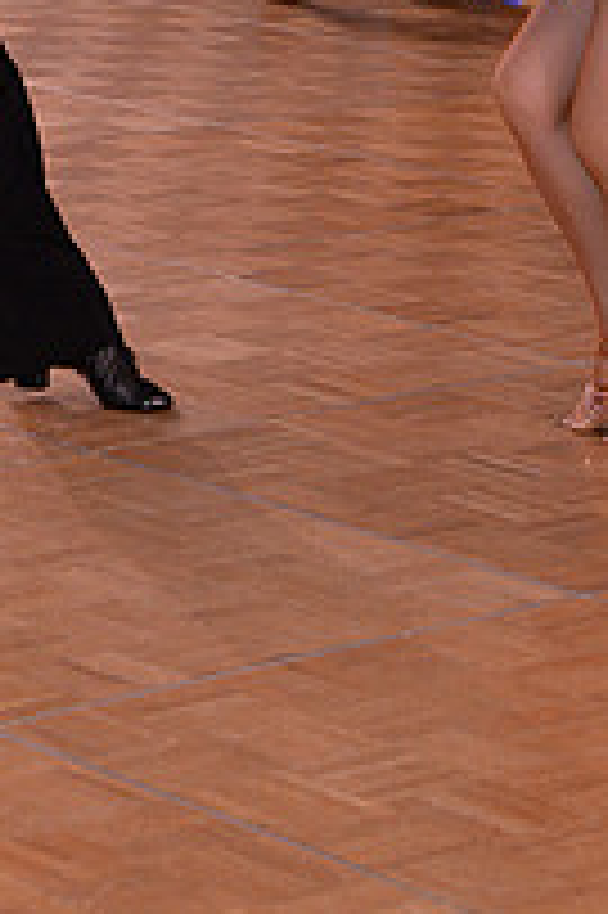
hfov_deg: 6.4
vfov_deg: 9.5
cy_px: -194
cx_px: 218
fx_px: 5430
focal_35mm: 214
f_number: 5
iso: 1600
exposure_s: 1/250
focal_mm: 75
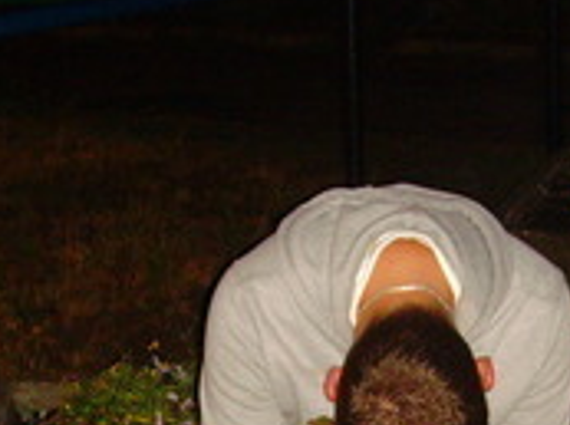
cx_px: 382
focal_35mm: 113
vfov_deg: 12.6
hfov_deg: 17.4
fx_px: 1857
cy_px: 565
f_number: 3.5
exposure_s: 1/45
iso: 320
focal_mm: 6.6
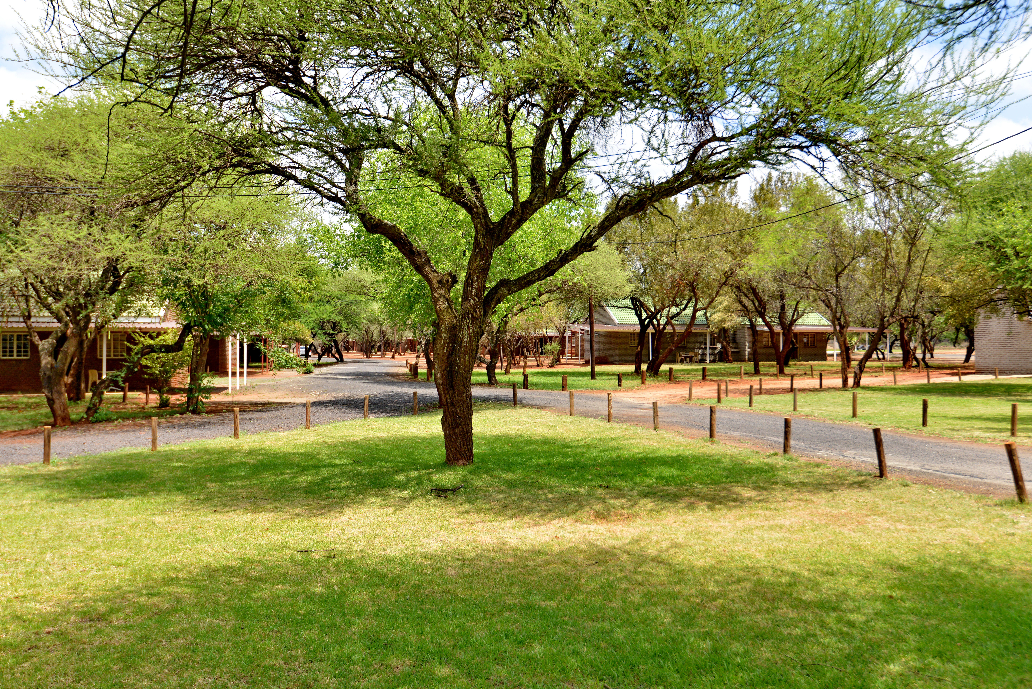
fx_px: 1004
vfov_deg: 37.9
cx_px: 516
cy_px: 344
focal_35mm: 35
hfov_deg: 54.4
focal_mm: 35
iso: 400
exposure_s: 1/640
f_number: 7.1
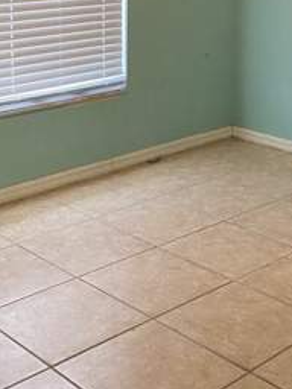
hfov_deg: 22.6
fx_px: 731
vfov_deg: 28.5
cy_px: 29
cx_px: 169
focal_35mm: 65
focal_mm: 4.25
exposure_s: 1/60
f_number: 1.8
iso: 250
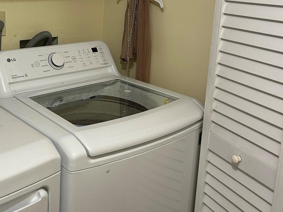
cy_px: 52
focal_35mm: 46
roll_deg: -1.1
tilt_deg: -12.2
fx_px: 376
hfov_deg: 40.4
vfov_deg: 31.0
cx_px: 81
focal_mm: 5.7
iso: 160
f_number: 1.5
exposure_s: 1/60
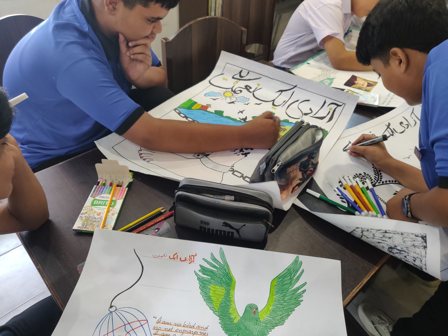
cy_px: 168
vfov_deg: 54.9
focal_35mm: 25
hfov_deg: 69.4
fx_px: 324
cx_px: 224
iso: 640
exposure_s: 1/20
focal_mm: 4.25
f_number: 1.7
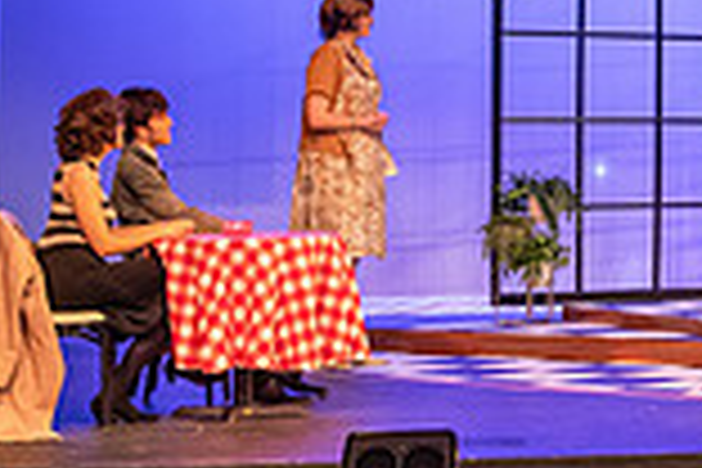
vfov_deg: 10.5
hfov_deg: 14.9
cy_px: 52
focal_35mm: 130
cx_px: 958
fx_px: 2535
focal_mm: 35
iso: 3200
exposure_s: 1/160
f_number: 3.2
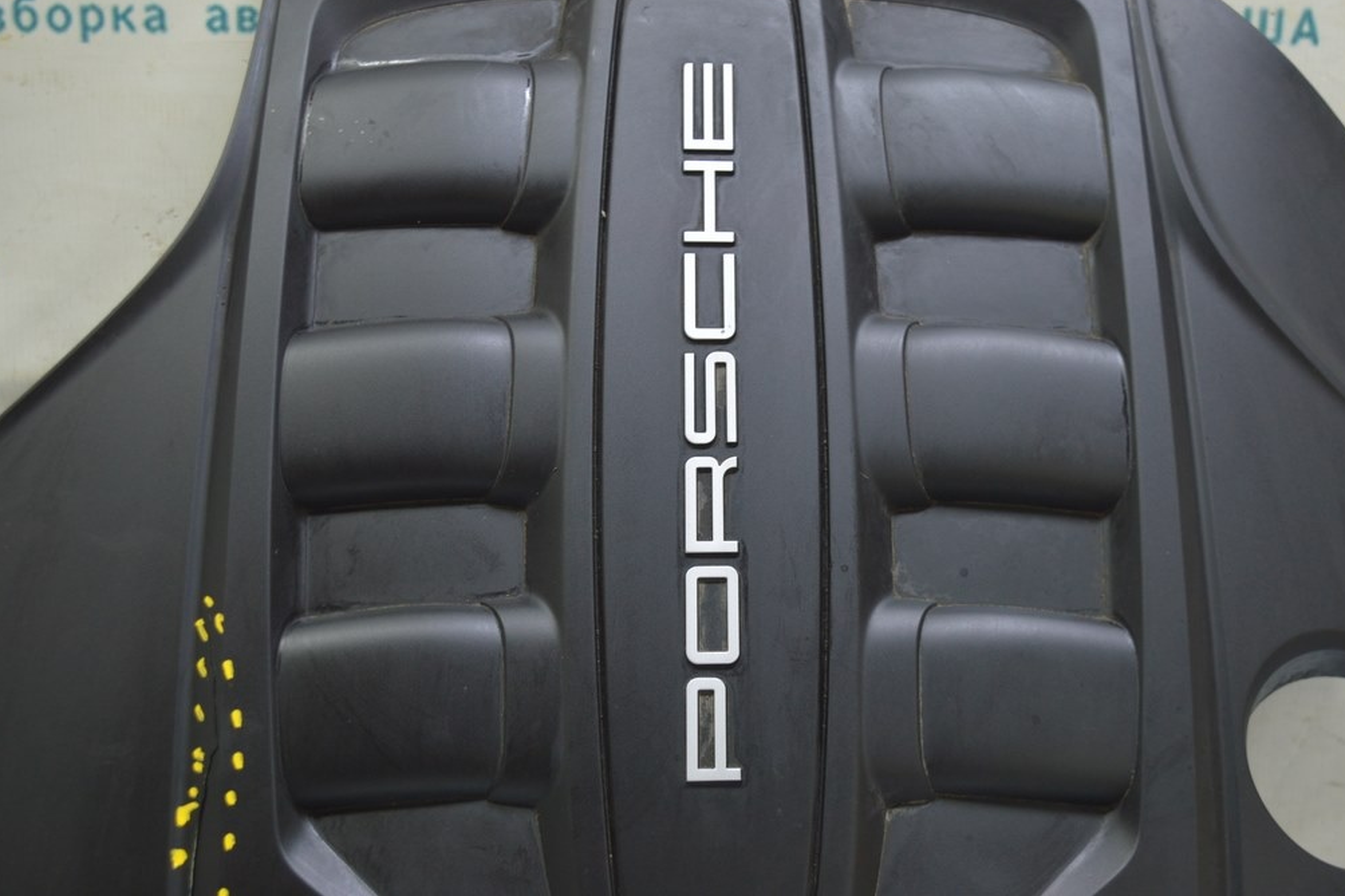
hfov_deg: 37.2
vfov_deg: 25.3
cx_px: 678
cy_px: 441
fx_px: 1999
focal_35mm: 54
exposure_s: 1/20
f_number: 5.6
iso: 400
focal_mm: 35
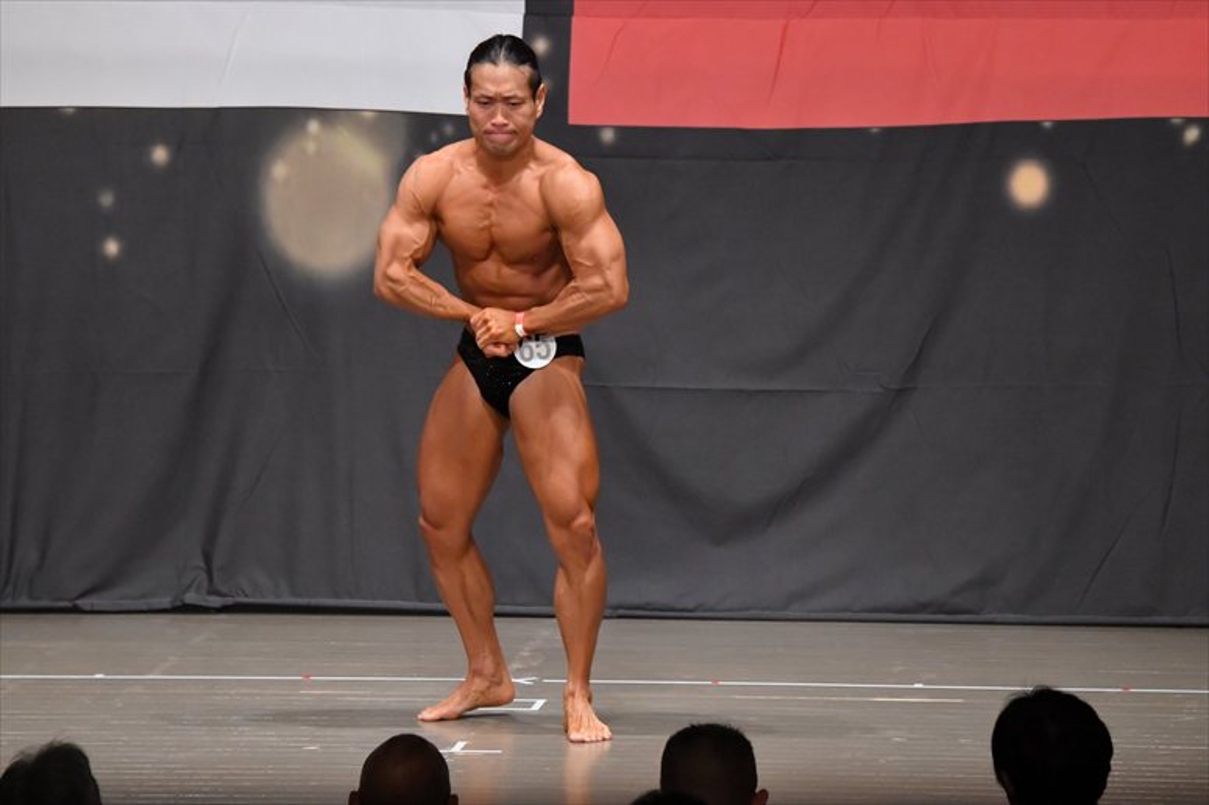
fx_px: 7553
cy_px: 402
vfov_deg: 6.1
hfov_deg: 9.2
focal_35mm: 225
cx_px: 604
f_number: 5.6
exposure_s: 1/400
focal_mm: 150
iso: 6400
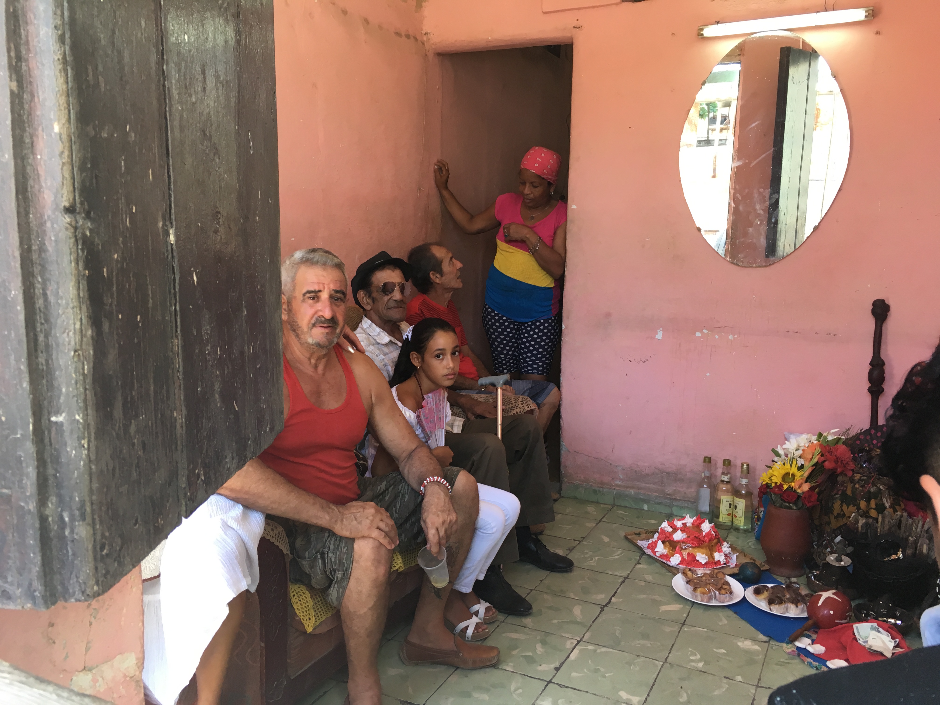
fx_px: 787
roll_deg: -1.4
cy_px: 352
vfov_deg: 48.2
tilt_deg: -8.3
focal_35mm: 29
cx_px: 470
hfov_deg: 61.7
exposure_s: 1/40
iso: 32
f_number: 2.2
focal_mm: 4.15
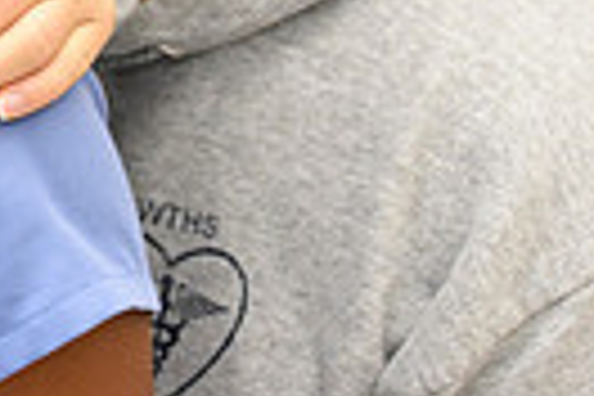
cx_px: -482
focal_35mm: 430
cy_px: -434
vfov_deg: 3.2
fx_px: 7094
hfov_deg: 4.7
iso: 7200
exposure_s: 1/320
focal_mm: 98
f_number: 4
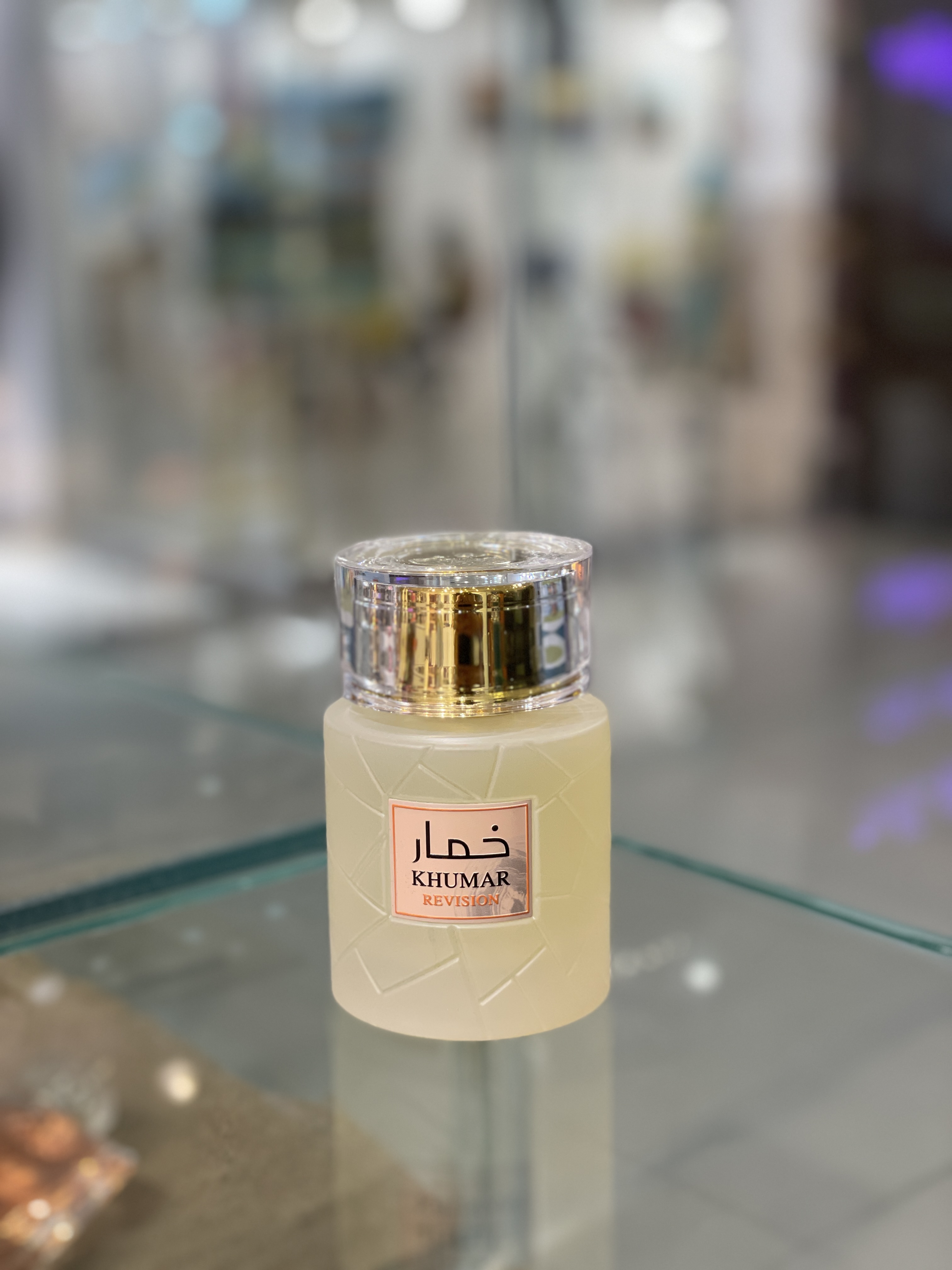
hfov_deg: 28.0
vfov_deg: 36.8
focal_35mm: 52
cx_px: 476
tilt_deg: -11.3
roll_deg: +1.3
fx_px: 1907
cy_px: 635
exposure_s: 1/122
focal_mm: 6
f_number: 2
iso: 125
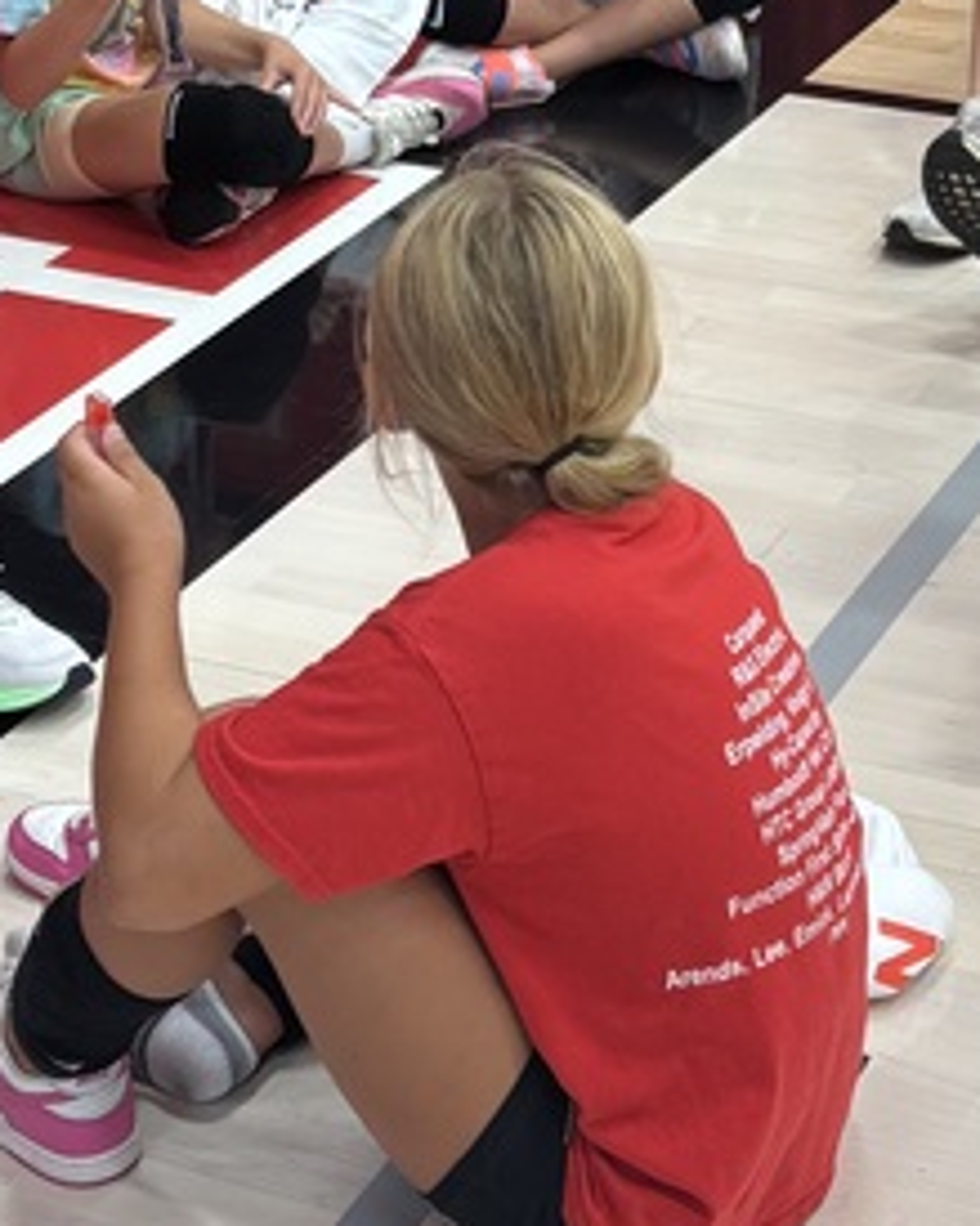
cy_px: 224
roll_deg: -0.3
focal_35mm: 95
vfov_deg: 19.9
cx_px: 689
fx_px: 3446
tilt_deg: -22.6
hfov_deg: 16.1
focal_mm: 5.96
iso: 100
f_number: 1.6
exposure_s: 1/60
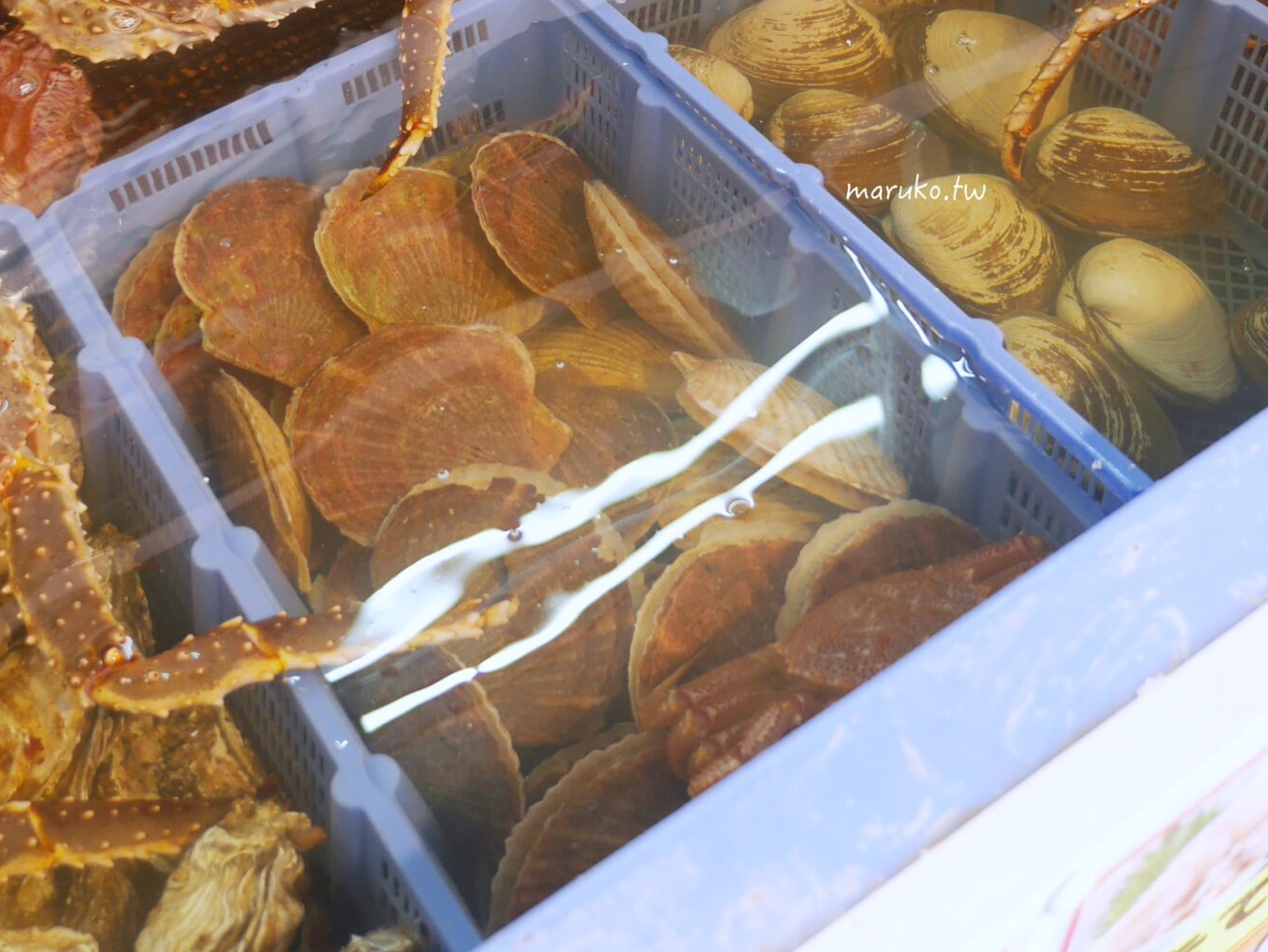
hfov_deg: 38.0
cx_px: 493
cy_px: 115
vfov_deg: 28.1
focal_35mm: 50
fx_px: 1832
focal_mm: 13
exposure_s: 1/60
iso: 320
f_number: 2.8
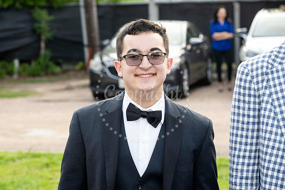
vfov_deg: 10.5
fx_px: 1032
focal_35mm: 130
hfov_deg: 15.7
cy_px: 90
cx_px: 130
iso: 500
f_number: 7.1
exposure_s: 1/200
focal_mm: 120
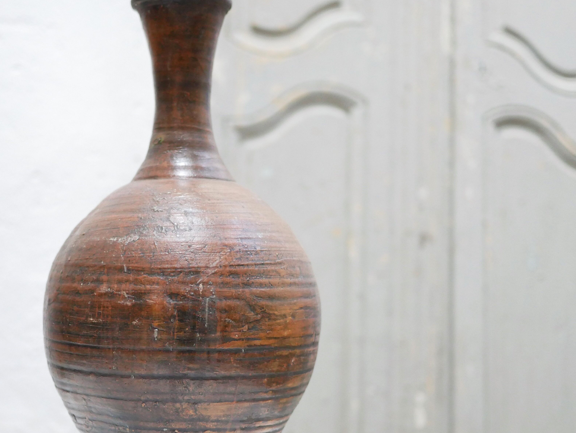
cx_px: 211
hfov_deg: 33.6
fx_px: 949
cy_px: 259
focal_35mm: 57
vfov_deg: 25.6
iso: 2000
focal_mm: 20
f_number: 1.7
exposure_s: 1/60
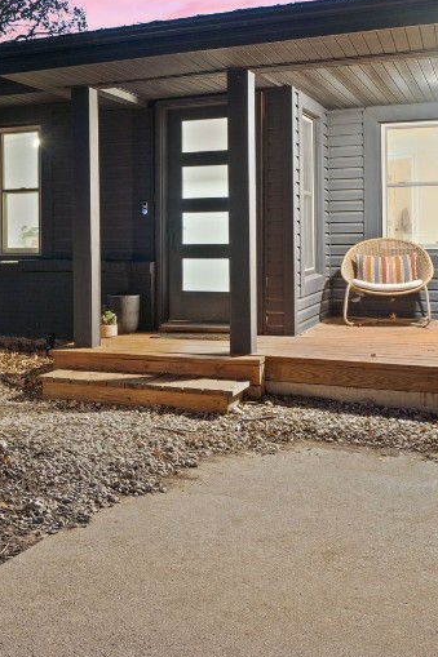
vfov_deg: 45.1
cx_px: 118
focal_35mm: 43
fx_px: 785
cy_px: 250
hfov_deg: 30.7
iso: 500
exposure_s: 25
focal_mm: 19
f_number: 6.3
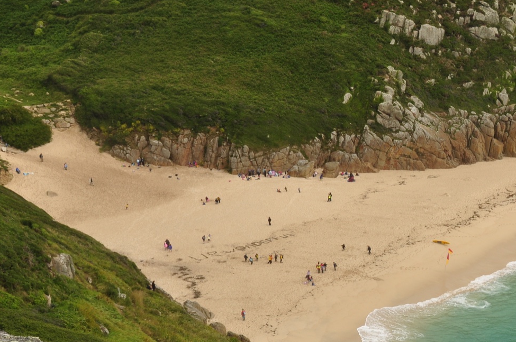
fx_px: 1030
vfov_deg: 18.8
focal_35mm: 72
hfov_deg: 27.4
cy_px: 229
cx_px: 428
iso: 200
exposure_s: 1/250
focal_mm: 26
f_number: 11
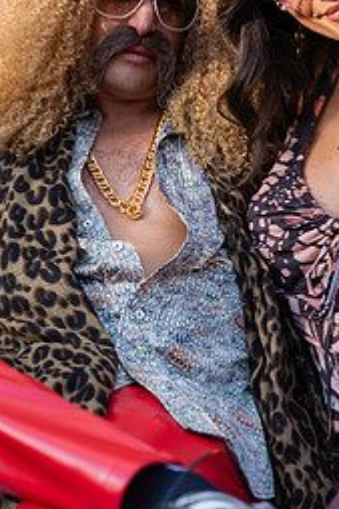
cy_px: 116
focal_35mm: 101
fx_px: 1428
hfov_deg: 13.5
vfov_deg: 20.0
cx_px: 225
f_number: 2.8
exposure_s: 1/320
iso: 100
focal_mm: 57
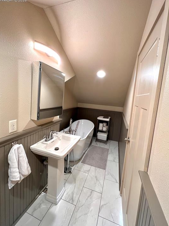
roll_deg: -3.9
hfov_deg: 85.7
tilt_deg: -6.0
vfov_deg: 102.0
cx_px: 83
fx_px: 91
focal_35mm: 14
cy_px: 107
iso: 200
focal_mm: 1.57
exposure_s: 1/60
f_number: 1.8
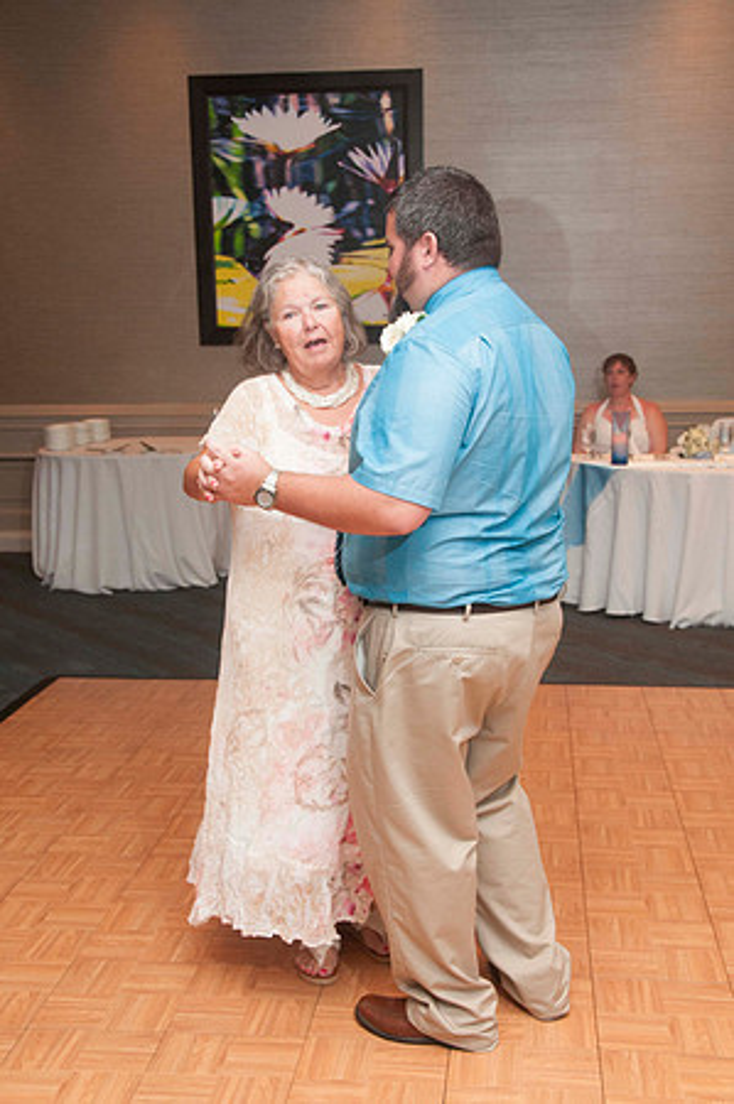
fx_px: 1287
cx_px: 367
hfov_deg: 31.8
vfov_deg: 46.4
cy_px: 552
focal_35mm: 42
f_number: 5.6
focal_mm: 28
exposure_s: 1/60
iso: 800
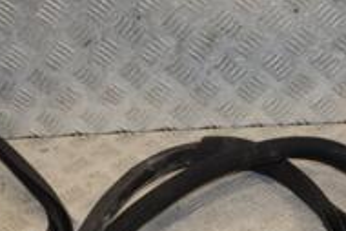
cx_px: 109
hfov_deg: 20.4
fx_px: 958
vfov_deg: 13.1
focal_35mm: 100
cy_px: 331
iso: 800
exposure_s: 1/200
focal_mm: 21
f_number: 8
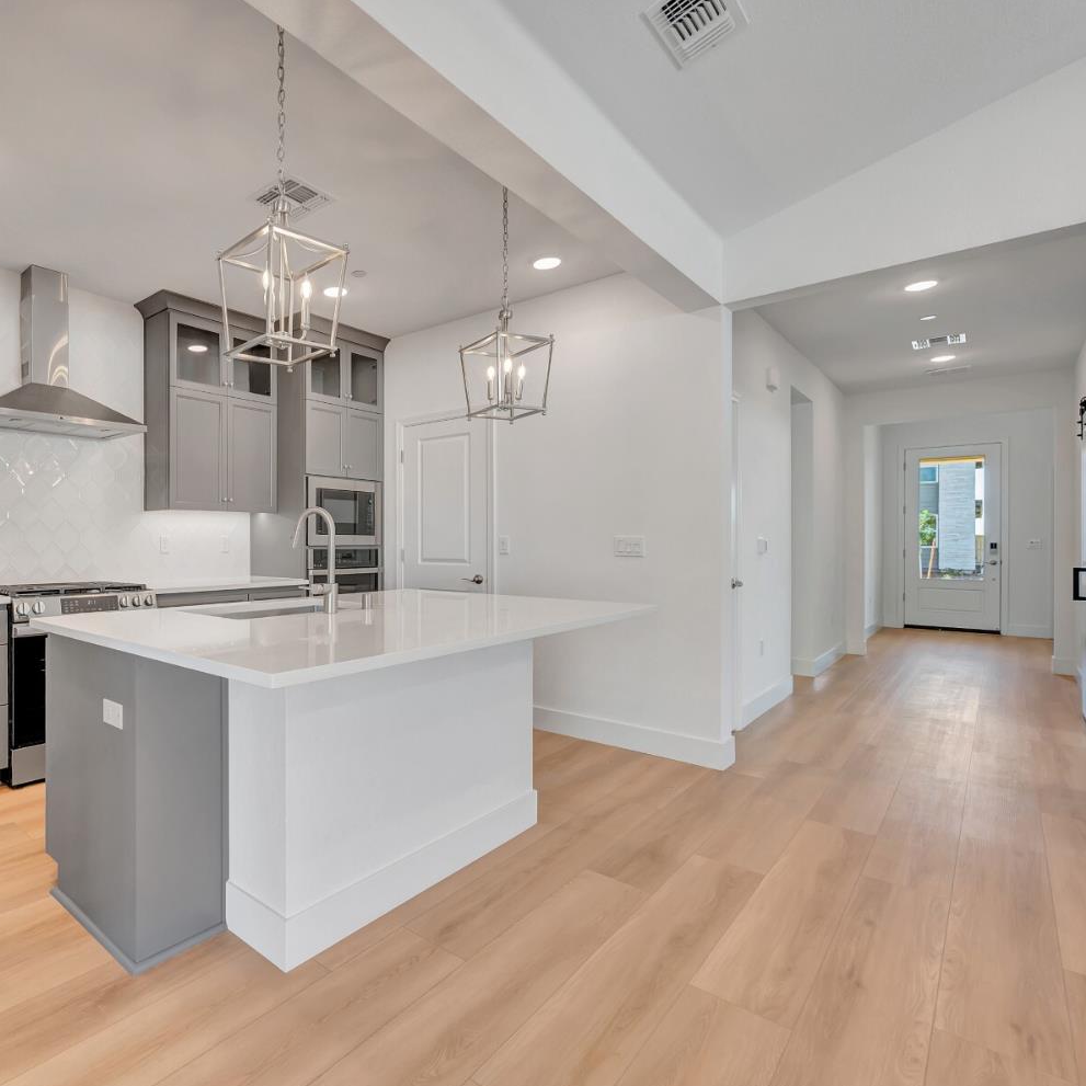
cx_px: 313
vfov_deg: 80.7
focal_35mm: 18
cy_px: 546
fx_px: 639
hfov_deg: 76.5
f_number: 9
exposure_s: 1/15
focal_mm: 14
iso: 1000
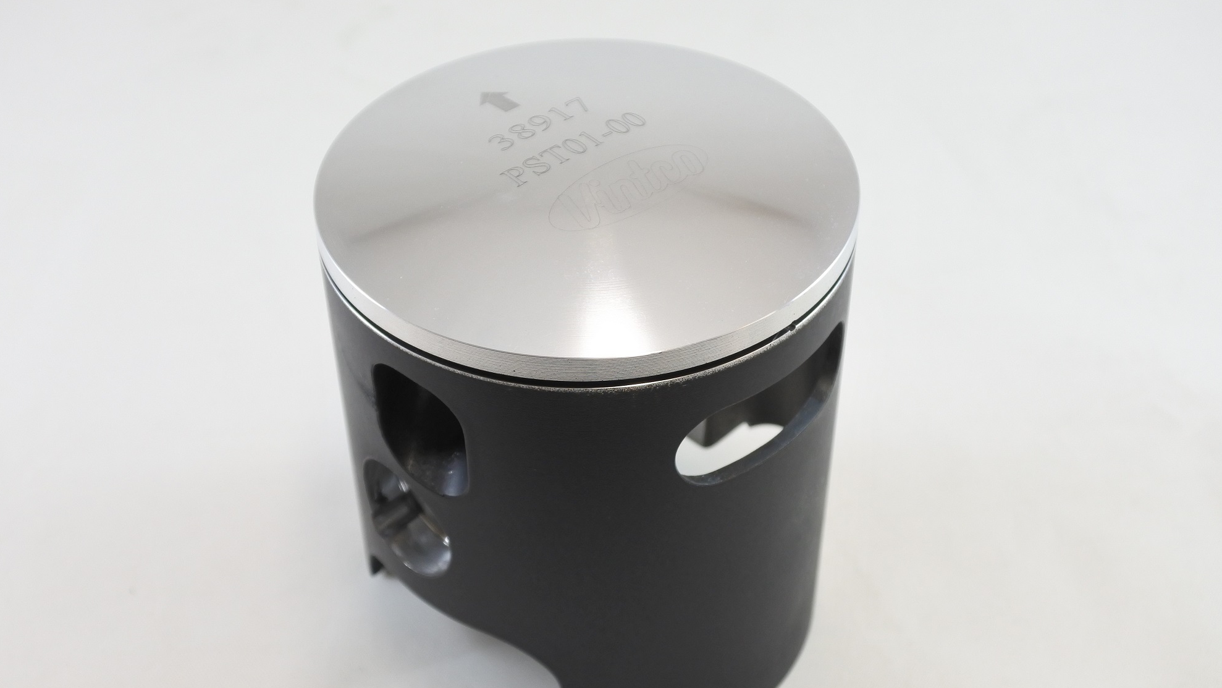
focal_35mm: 39
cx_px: 608
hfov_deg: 51.6
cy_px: 403
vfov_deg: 30.4
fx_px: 1264
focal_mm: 14
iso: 400
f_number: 4
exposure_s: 1/125
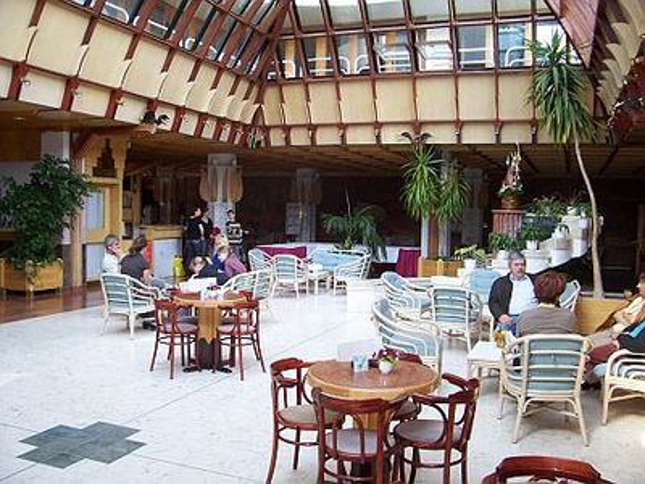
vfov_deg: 41.8
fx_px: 634
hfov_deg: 54.0
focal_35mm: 34
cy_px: 242
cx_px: 322
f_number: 2.7
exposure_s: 1/90
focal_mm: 5.6
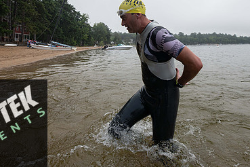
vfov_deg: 54.9
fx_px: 153
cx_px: 148
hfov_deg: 77.8
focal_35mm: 22
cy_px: 44
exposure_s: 1/800
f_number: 4
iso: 320
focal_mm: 14
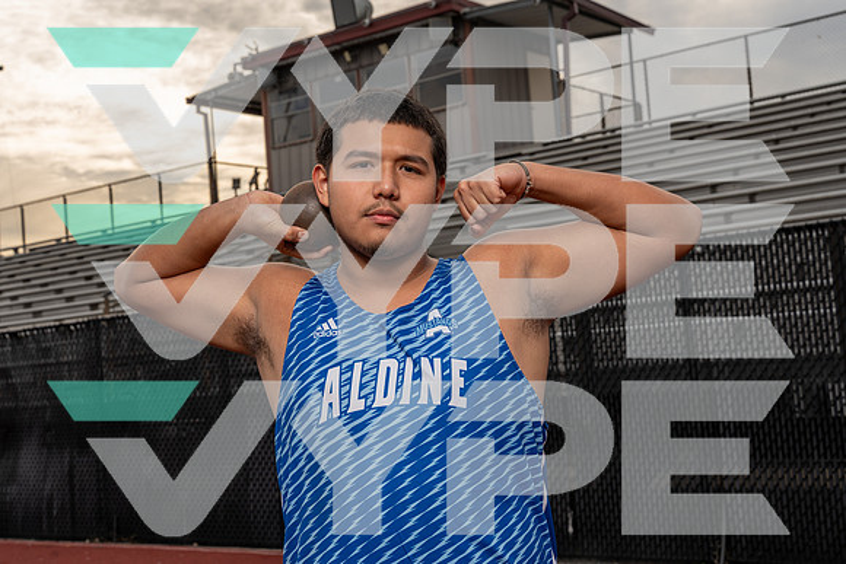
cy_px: 282
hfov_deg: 38.2
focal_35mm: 52
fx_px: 1222
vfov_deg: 26.0
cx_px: 423
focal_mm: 52
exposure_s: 1/200
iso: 100
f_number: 8
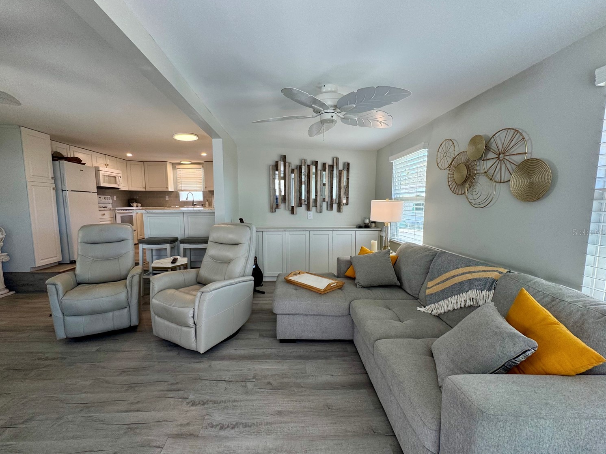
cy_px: 232
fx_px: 263
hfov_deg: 98.1
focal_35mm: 15
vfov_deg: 81.7
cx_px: 286
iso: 80
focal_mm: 2.22
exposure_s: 1/120
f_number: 2.2
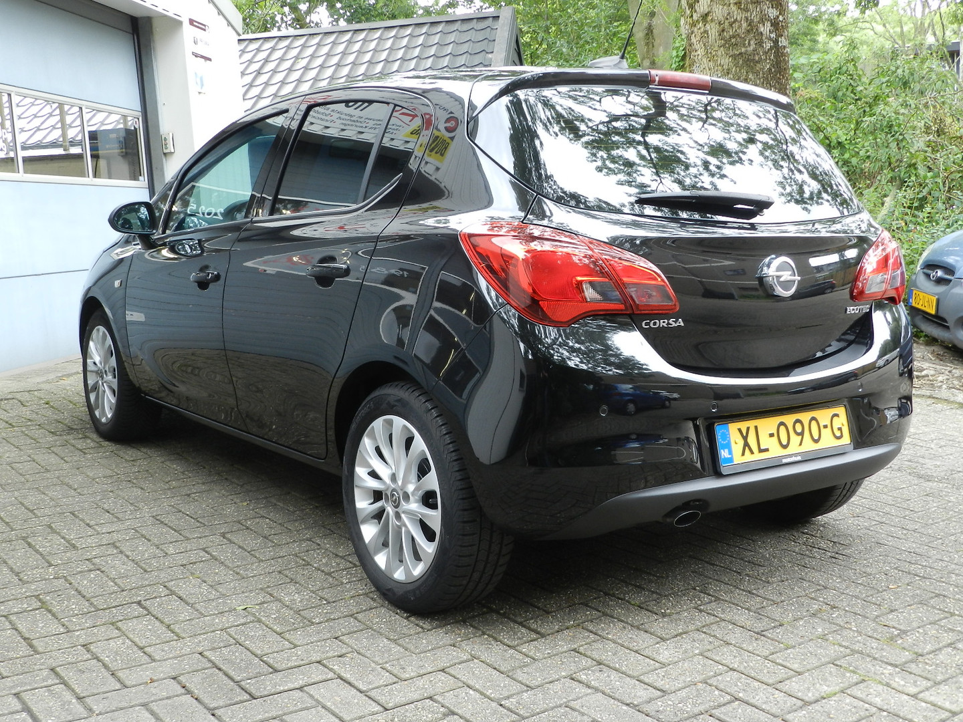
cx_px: 482
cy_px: 361
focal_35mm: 38
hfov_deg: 49.0
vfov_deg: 37.7
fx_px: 1057
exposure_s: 1/30
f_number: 4
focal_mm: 6.7
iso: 160
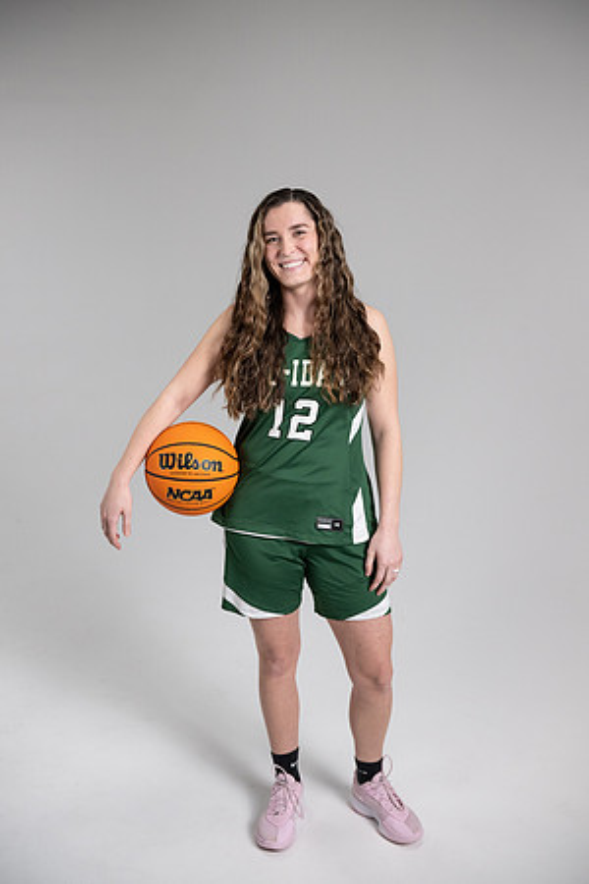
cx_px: 294
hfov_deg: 35.1
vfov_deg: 50.7
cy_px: 442
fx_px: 933
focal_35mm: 38
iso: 1250
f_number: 3.5
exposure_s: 1/500
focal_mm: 38
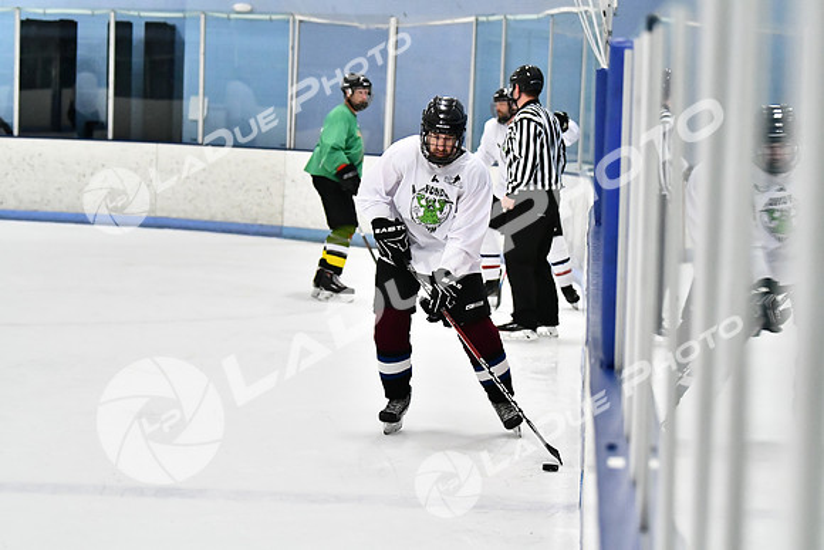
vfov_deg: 10.6
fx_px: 2953
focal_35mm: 129
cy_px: 275
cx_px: 412
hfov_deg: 15.9
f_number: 2.8
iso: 6400
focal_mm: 86
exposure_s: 1/1600
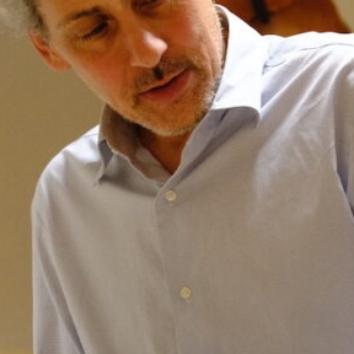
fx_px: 3876
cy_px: 196
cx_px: 270
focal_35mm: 335
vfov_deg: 5.2
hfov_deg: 5.2
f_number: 4.5
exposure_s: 1/80
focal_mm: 74.1
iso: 2500
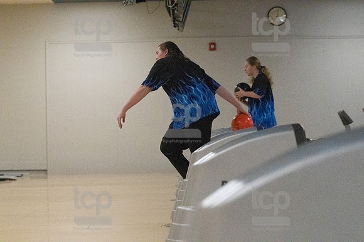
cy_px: 121
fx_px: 1243
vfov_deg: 11.1
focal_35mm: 123
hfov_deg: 16.7
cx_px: 182
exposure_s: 1/1250
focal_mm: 82
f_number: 4
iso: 10000
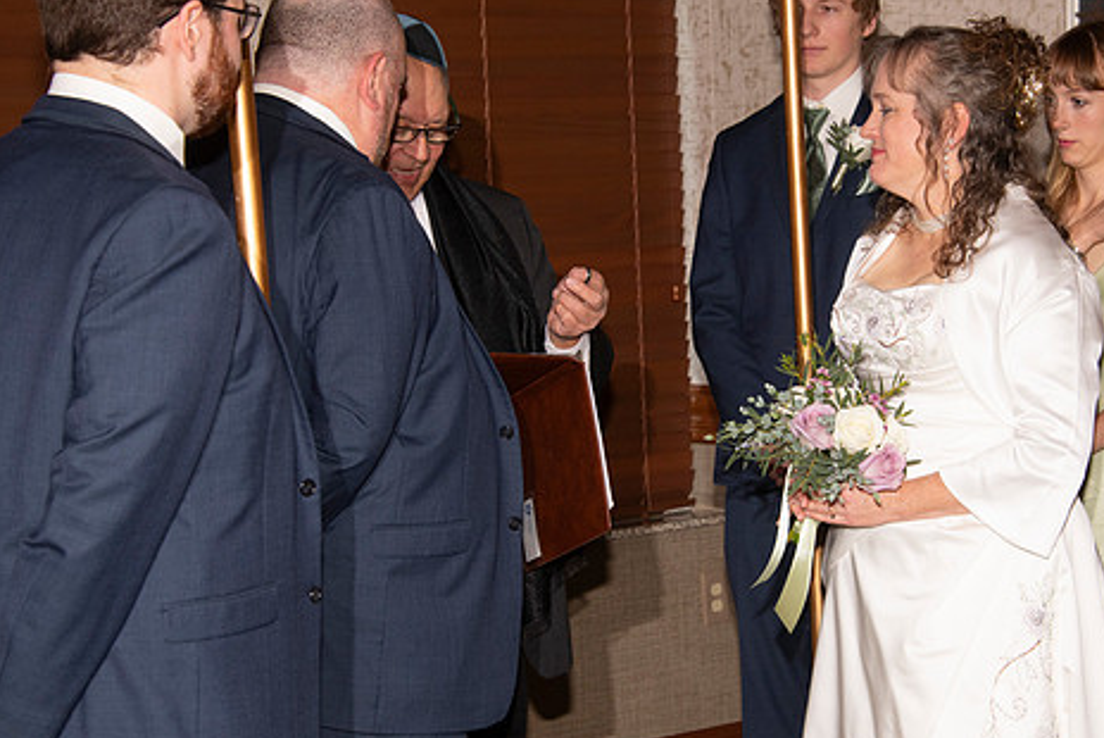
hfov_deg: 17.8
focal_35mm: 115
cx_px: 683
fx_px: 3529
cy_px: 394
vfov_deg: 11.9
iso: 1000
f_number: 9
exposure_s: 1/160
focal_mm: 92
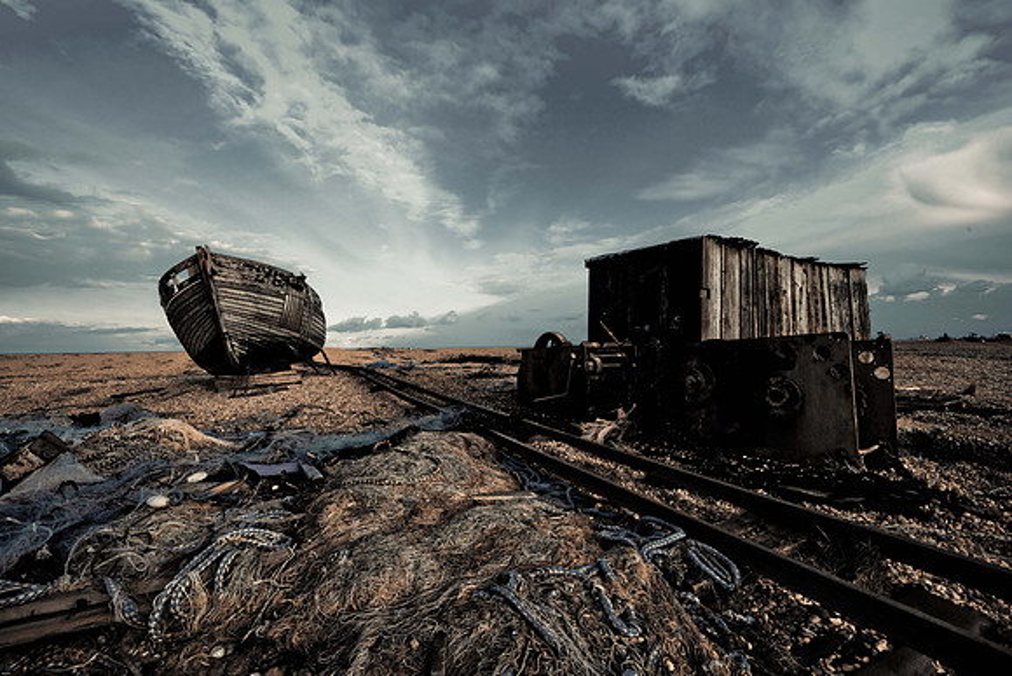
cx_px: 506
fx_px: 394
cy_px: 338
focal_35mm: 14
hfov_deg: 104.2
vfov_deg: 81.2
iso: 100
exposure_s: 1/60
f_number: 11
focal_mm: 14
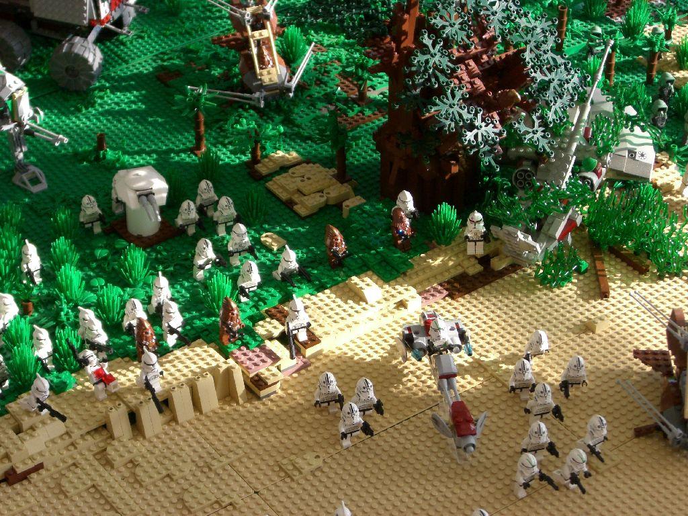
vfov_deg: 15.7
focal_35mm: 94
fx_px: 1868
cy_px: 258
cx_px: 344
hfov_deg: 20.9
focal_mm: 15.3
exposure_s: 1/250
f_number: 4.6
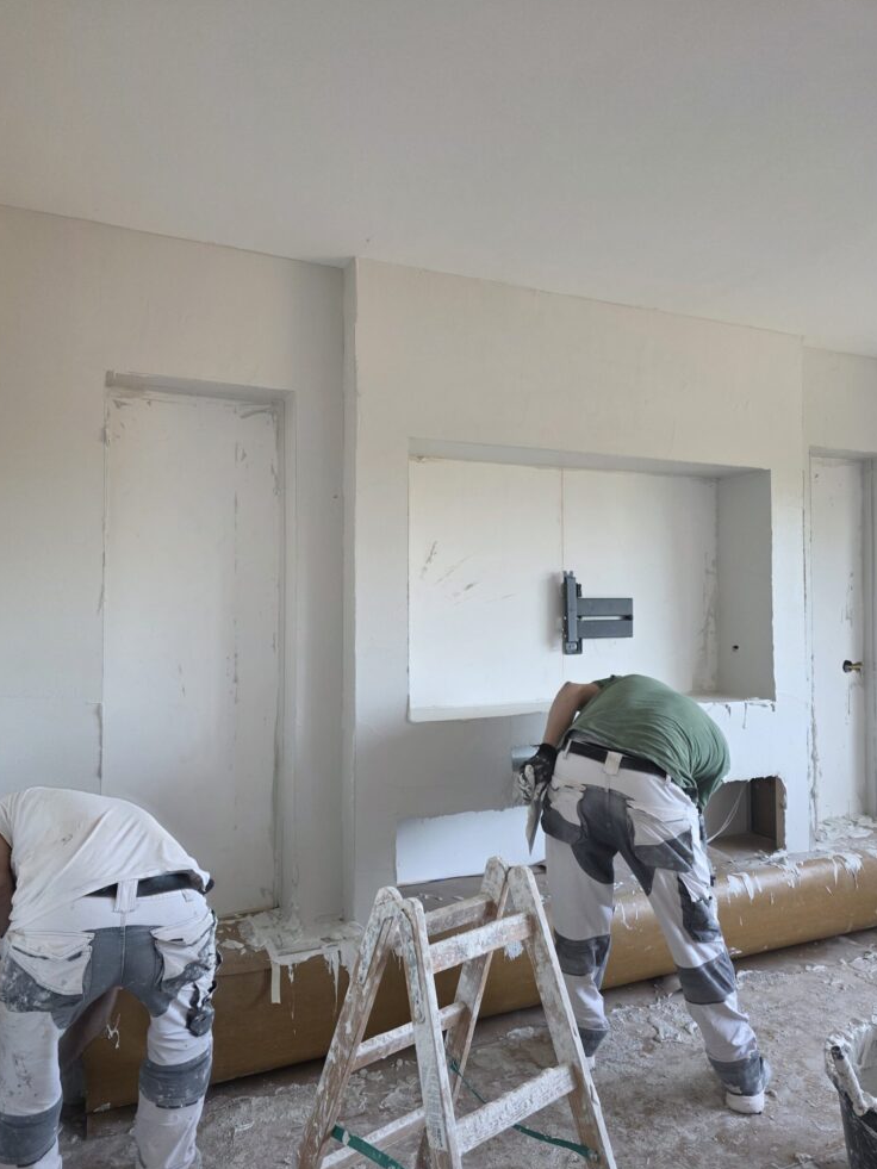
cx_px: 425
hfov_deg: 56.8
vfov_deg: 71.6
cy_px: 583
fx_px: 811
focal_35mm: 24
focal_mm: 6.3
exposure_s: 1/180
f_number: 1.7
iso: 200
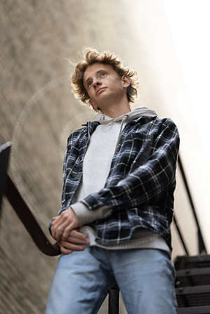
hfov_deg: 16.1
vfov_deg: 23.9
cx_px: 105
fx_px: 744
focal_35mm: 85
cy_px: 157
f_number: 1.8
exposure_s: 1/320
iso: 320
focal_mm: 85
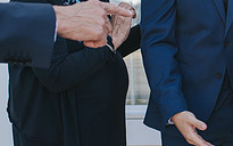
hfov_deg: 19.4
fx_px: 641
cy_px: 51
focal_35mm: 101
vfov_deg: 12.9
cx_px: 278
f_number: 3.5
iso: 280
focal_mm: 35
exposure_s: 1/400
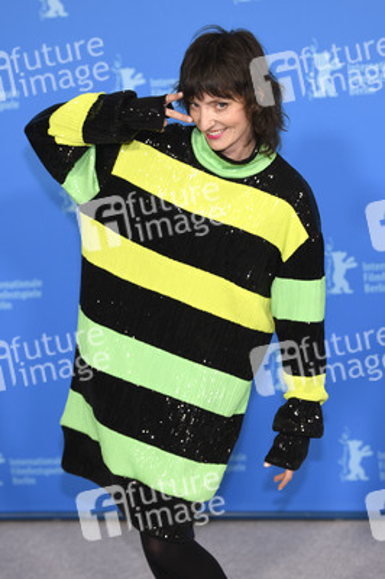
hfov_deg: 13.7
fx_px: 1607
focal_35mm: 100
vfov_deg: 20.4
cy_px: 290
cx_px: 192
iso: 800
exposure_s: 1/320
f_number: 3.5
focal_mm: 100
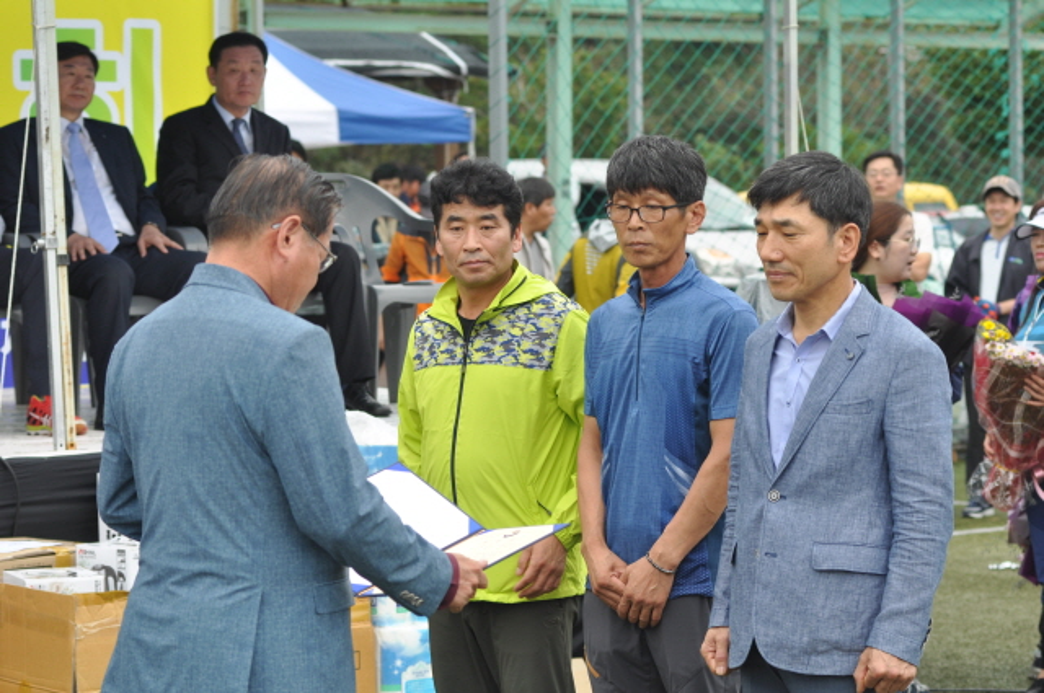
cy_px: 346
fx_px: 5040
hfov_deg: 11.8
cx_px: 522
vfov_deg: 7.9
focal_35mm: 174
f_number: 5
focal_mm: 116
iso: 200
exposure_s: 1/250
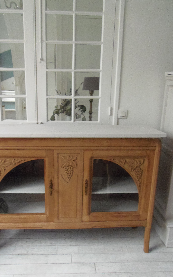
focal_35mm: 26
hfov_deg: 47.4
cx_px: 73
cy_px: 139
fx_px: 196
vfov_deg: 70.4
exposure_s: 1/30
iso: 400
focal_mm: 4.3
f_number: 2.9
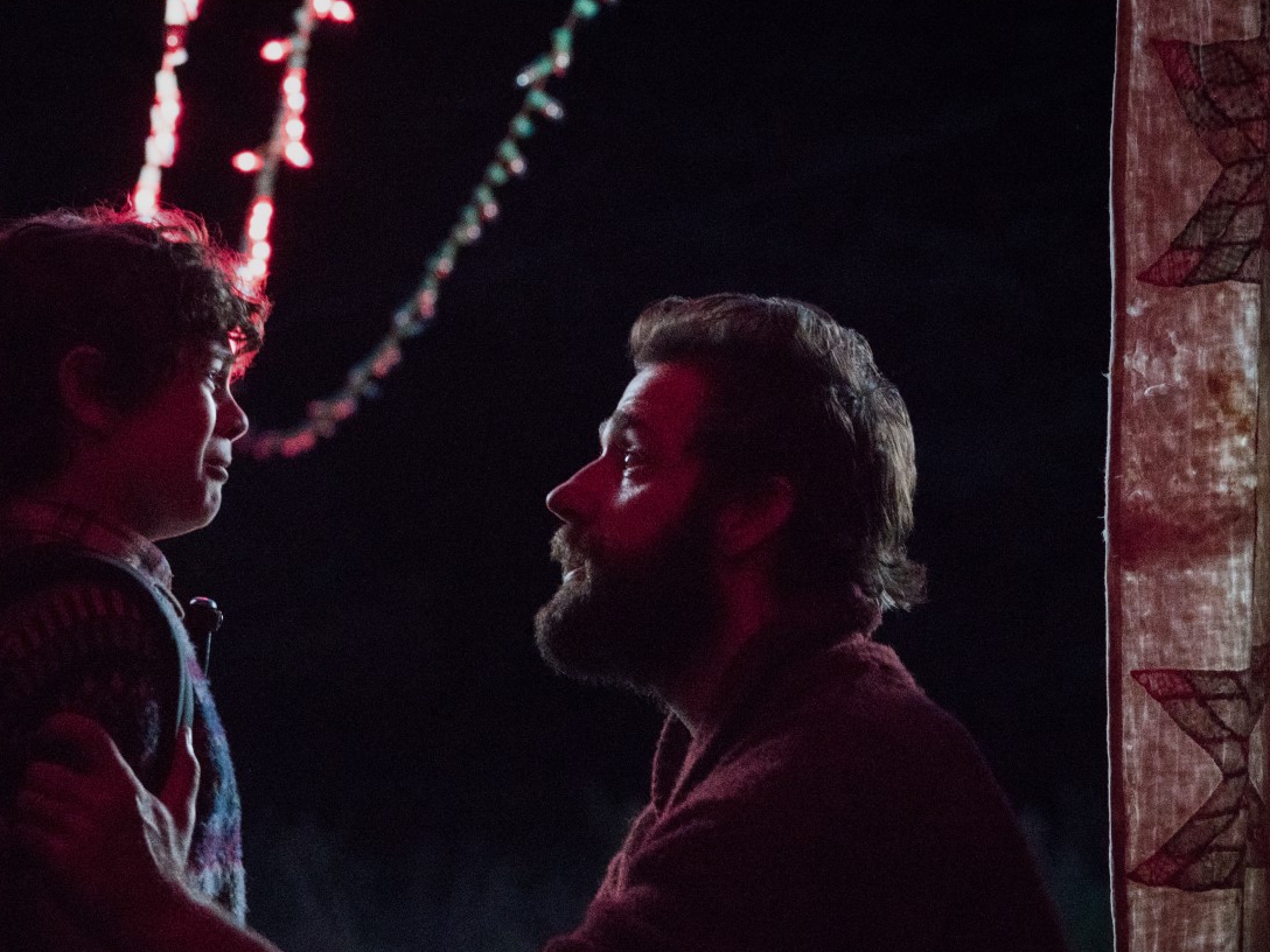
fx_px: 6641
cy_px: 608
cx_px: 419
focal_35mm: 181
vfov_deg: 8.2
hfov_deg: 10.9
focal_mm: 128
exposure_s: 1/125
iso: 8000
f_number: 7.1
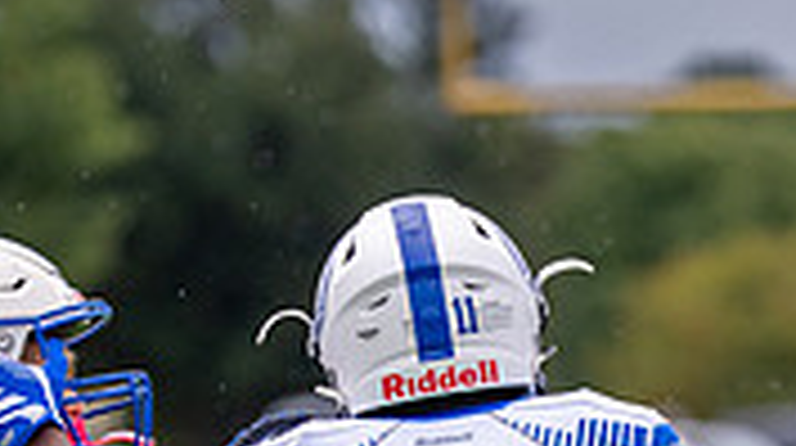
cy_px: 763
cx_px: 457
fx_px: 12605
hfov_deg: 3.6
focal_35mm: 598
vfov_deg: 2.0
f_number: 2.8
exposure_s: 1/2000
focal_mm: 146
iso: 250
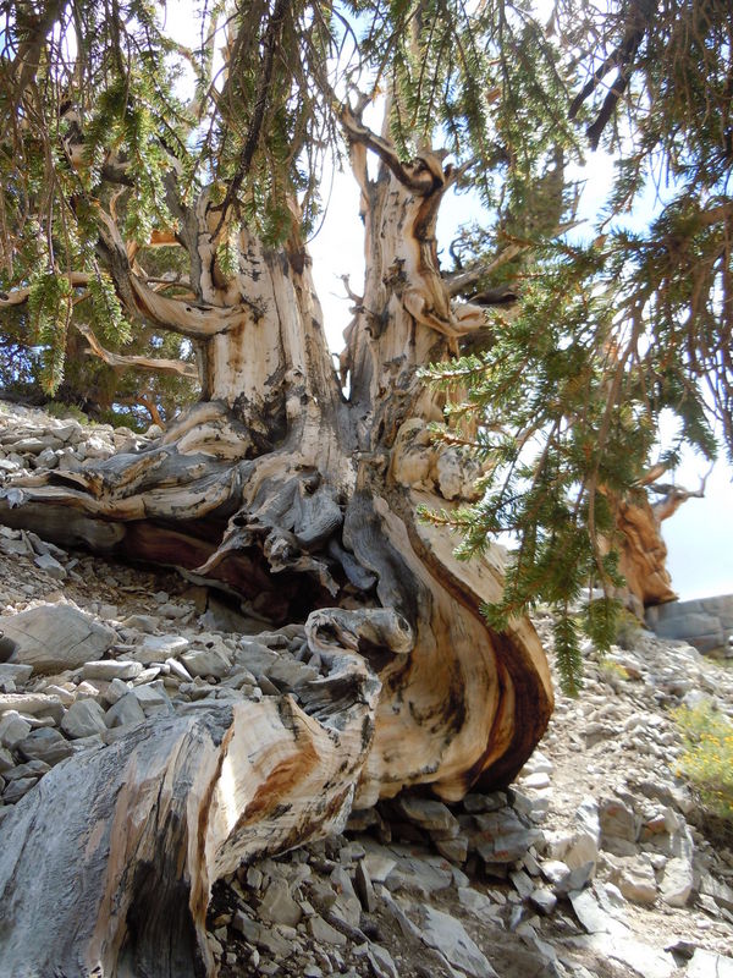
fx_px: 847
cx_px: 366
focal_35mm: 30
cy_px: 489
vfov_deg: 60.0
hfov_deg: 46.8
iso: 100
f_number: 3.5
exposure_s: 1/320
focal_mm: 5.4
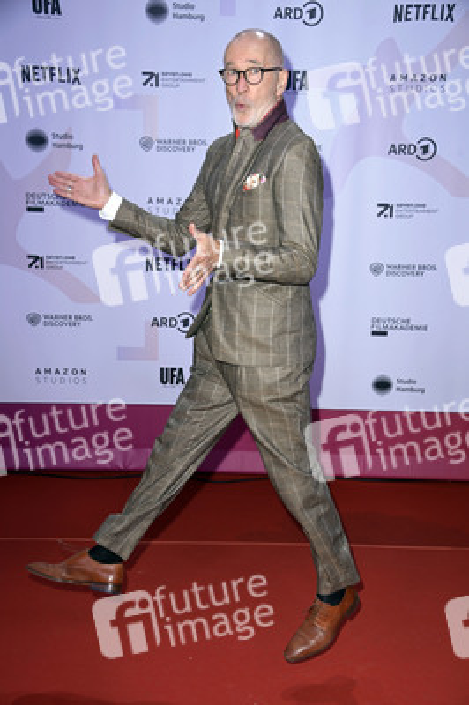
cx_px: 234
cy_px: 352
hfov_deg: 30.5
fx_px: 861
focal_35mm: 44
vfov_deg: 44.5
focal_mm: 44
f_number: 5.6
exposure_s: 1/250
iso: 400
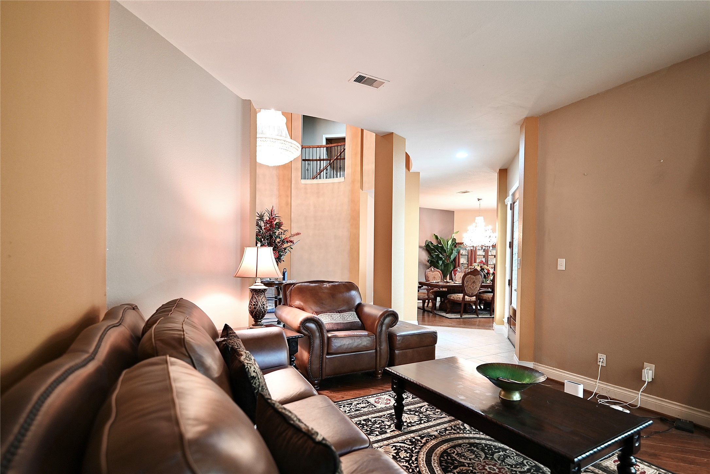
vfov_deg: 73.8
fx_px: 316
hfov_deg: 96.7
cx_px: 355
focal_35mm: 16
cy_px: 237
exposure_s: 1/13
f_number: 2.2
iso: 400
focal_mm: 16
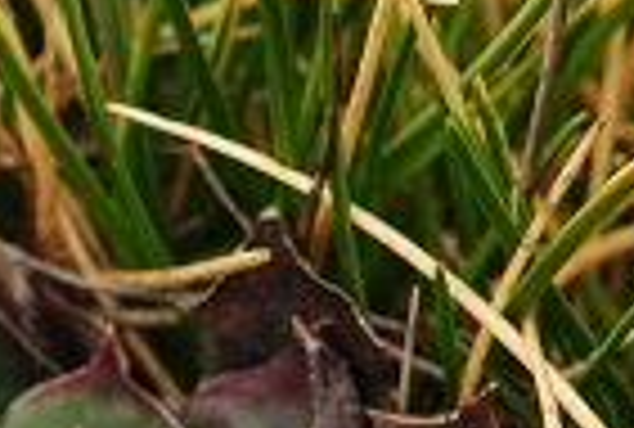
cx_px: 189
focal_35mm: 723
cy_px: 829
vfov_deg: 1.9
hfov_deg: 2.8
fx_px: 12771
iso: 400
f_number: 5.6
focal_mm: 85
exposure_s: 1/250
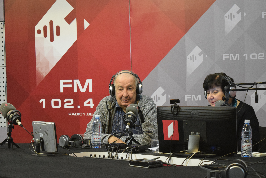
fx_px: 610
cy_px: 89
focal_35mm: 82
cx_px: 133
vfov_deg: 16.6
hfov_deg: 24.6
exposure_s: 1/30
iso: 3200
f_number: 5.6
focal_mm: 55
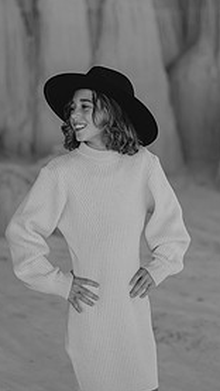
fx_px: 881
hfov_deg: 14.2
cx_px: 89
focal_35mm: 85
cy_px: 226
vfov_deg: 25.0
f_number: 2
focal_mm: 50
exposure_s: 1/1600
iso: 100
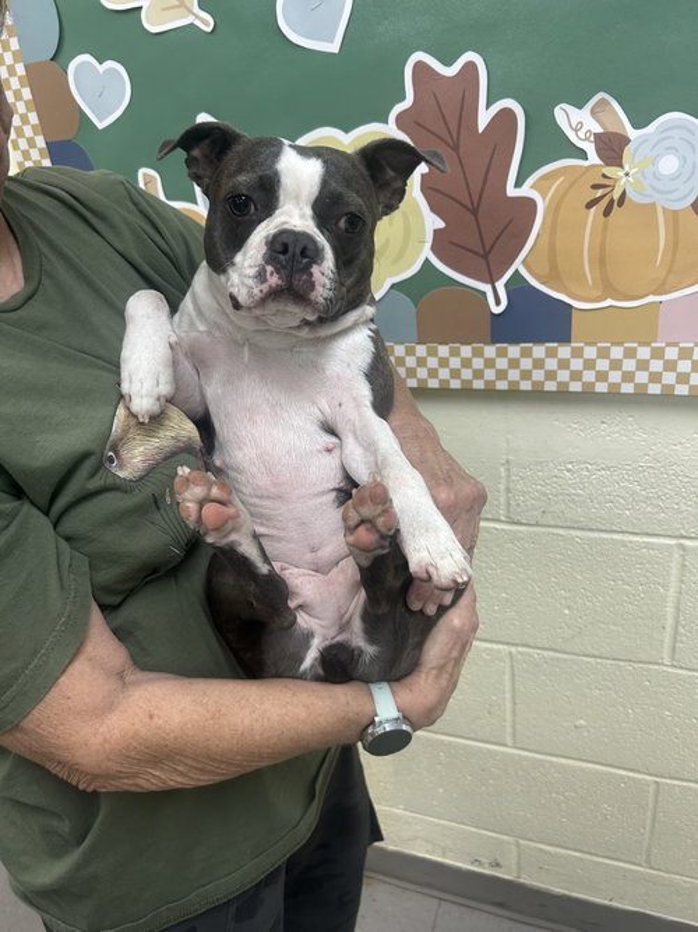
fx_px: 699
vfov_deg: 67.3
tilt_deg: -25.8
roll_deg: +6.7
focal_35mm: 26
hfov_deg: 53.0
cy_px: 466
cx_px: 349
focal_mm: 5.7
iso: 160
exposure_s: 1/60
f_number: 1.5
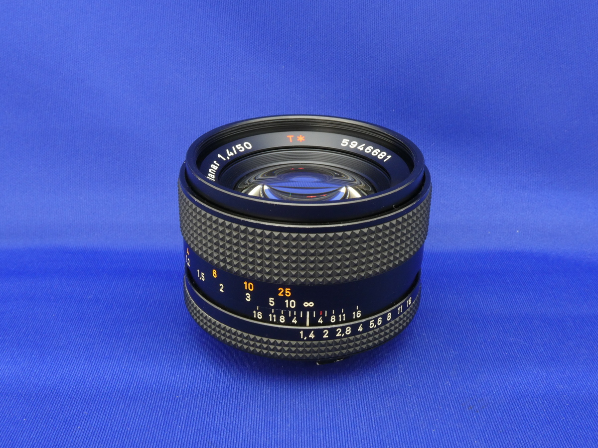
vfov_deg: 32.9
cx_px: 299
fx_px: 760
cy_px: 224
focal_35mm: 44
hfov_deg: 42.9
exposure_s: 1
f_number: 8
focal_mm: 7.8
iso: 200
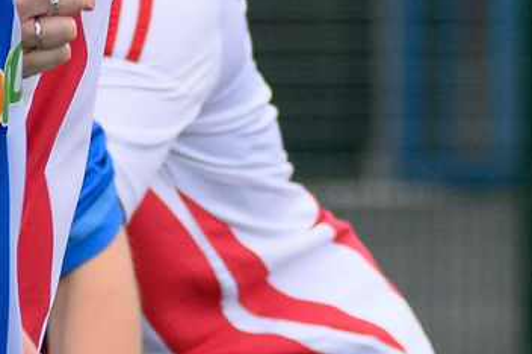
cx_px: -245
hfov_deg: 1.6
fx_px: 19030
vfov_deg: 1.1
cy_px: -97
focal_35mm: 1289
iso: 800
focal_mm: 135
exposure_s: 1/1250
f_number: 4.8
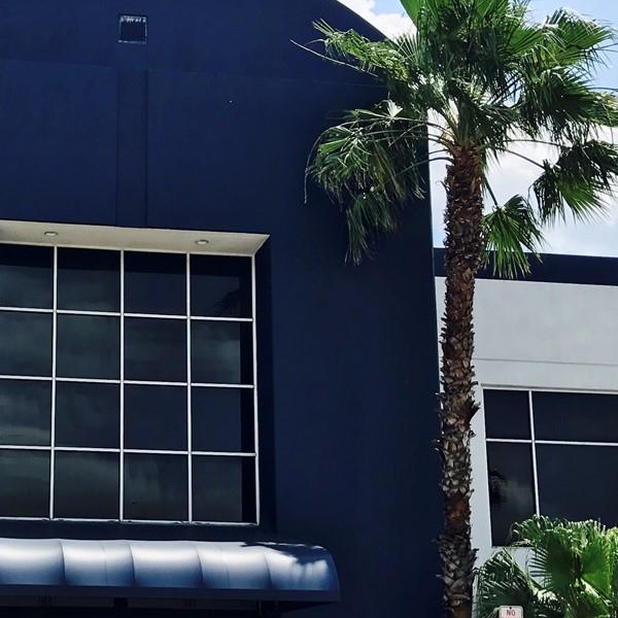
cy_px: 398
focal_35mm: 66
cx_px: 132
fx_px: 1333
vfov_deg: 26.0
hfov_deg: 25.7
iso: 20
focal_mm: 3.99
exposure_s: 1/2740
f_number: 1.8
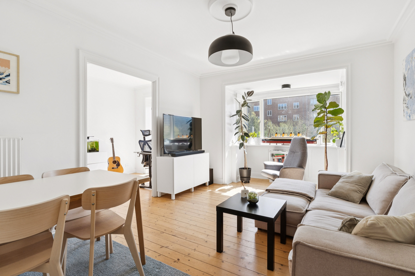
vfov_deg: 68.3
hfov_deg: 91.0
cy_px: 138
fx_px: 204
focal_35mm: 18
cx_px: 208
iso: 400
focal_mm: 11.8
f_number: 7.1
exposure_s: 1/80
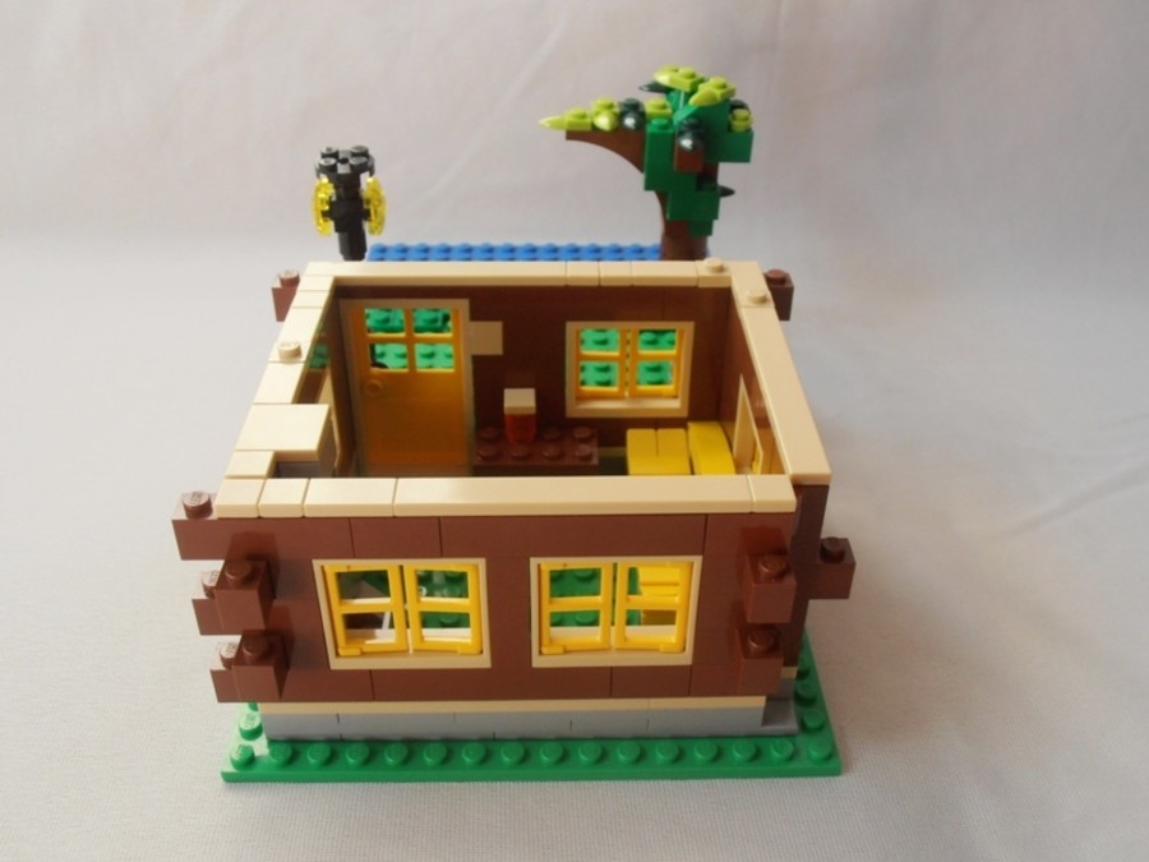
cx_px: 574
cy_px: 431
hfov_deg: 50.1
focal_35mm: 37
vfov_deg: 38.7
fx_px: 1228
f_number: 3.9
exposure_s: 1/50
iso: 80
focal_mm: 6.61
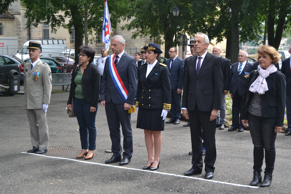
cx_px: 146
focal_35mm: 63
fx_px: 509
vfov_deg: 21.6
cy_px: 97
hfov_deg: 31.9
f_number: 5.6
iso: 100
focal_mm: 42
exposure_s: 1/125
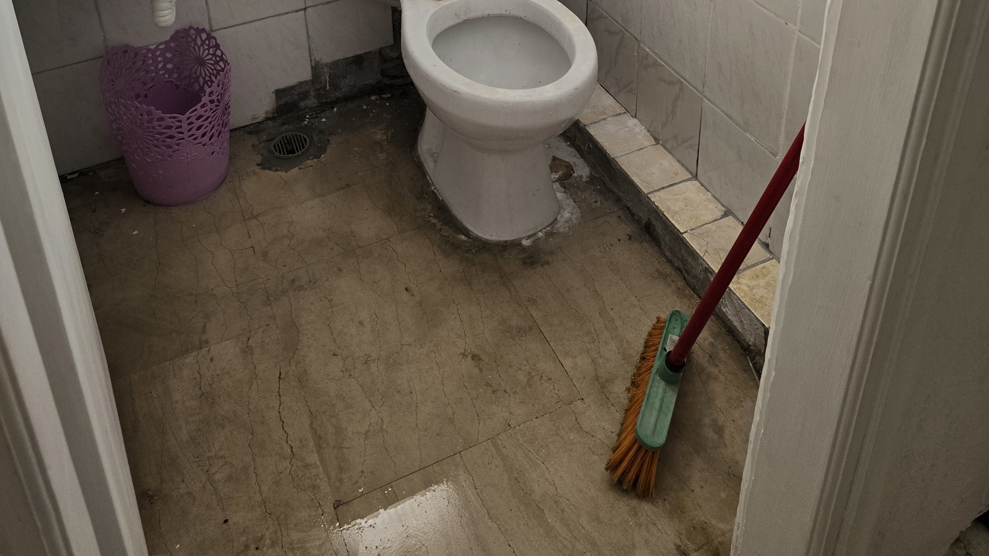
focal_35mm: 34
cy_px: -95
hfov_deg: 58.0
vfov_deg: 30.0
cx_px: 498
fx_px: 892
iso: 160
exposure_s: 1/100
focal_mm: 6.3
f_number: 1.7
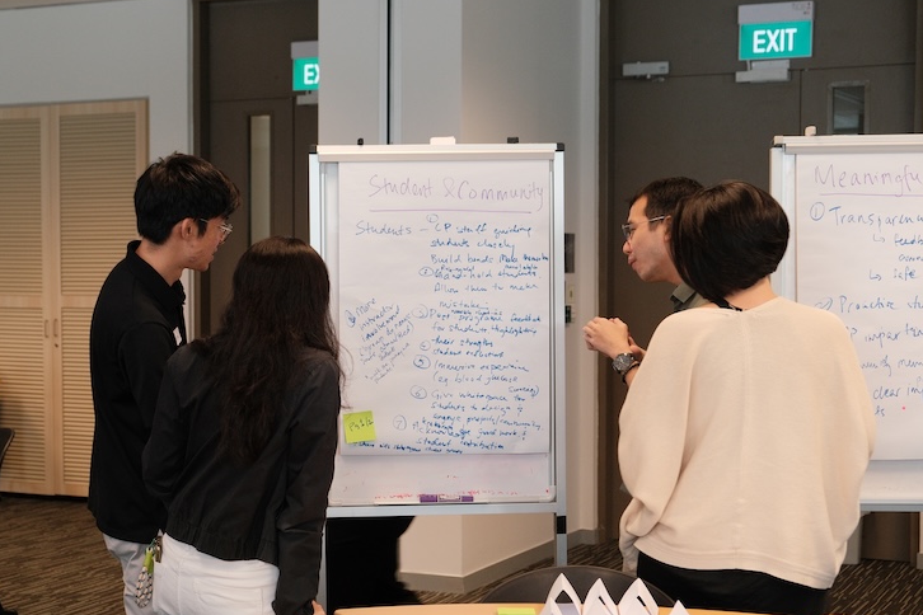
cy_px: 307
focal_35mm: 65
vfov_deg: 20.9
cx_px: 417
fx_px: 1666
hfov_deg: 30.9
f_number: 4
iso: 1250
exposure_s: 1/60
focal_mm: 39
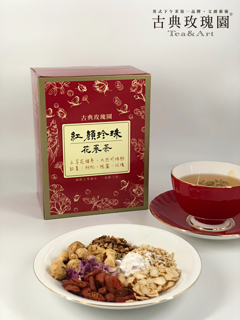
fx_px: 481
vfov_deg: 36.8
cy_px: 160
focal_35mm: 52
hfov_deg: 28.0
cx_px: 120
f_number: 2.4
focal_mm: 6
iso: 125
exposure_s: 1/30
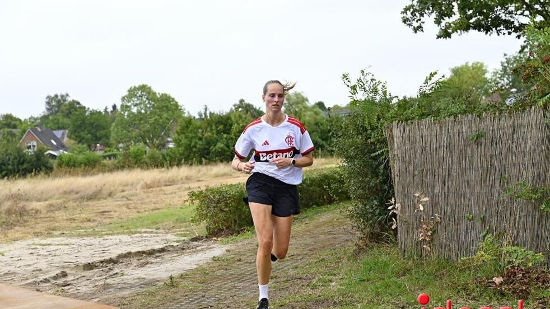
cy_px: 172
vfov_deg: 16.3
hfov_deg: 28.6
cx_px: 274
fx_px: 1079
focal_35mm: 74
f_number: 5
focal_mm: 70
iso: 400
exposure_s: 1/320
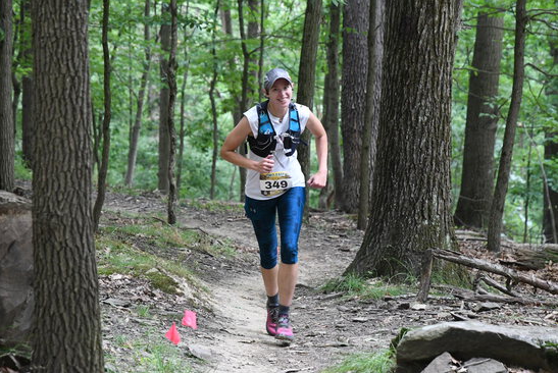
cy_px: 186
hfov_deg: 12.7
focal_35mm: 161
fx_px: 2498
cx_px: 278
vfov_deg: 8.5
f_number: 4
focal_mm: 80
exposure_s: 1/160
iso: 2200
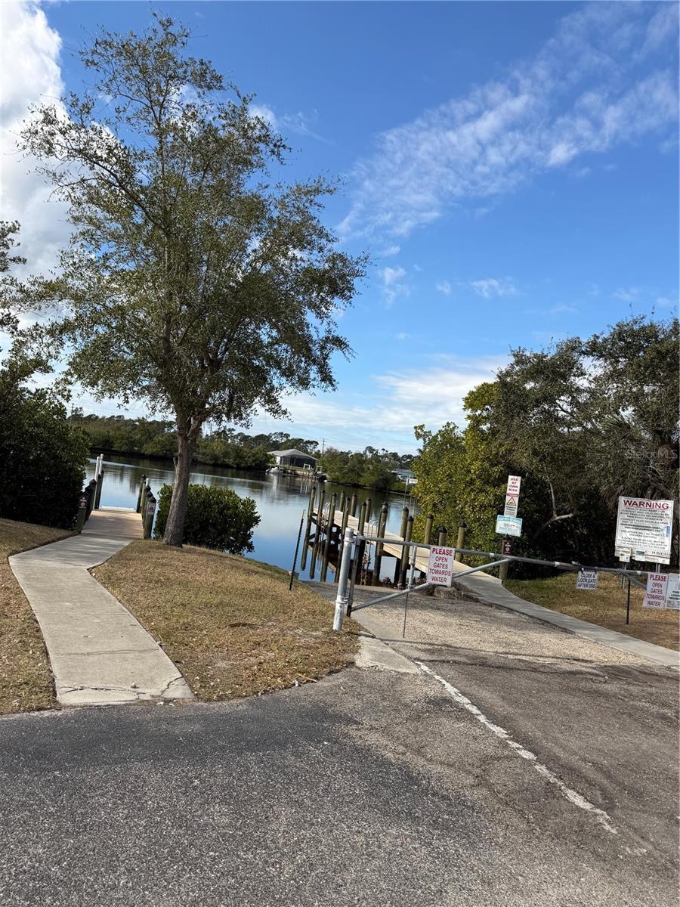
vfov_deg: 71.6
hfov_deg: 56.8
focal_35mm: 24
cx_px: 340
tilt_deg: -0.8
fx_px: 629
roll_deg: -7.8
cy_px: 454
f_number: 1.78
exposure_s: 1/3759
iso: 80
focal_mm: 6.76
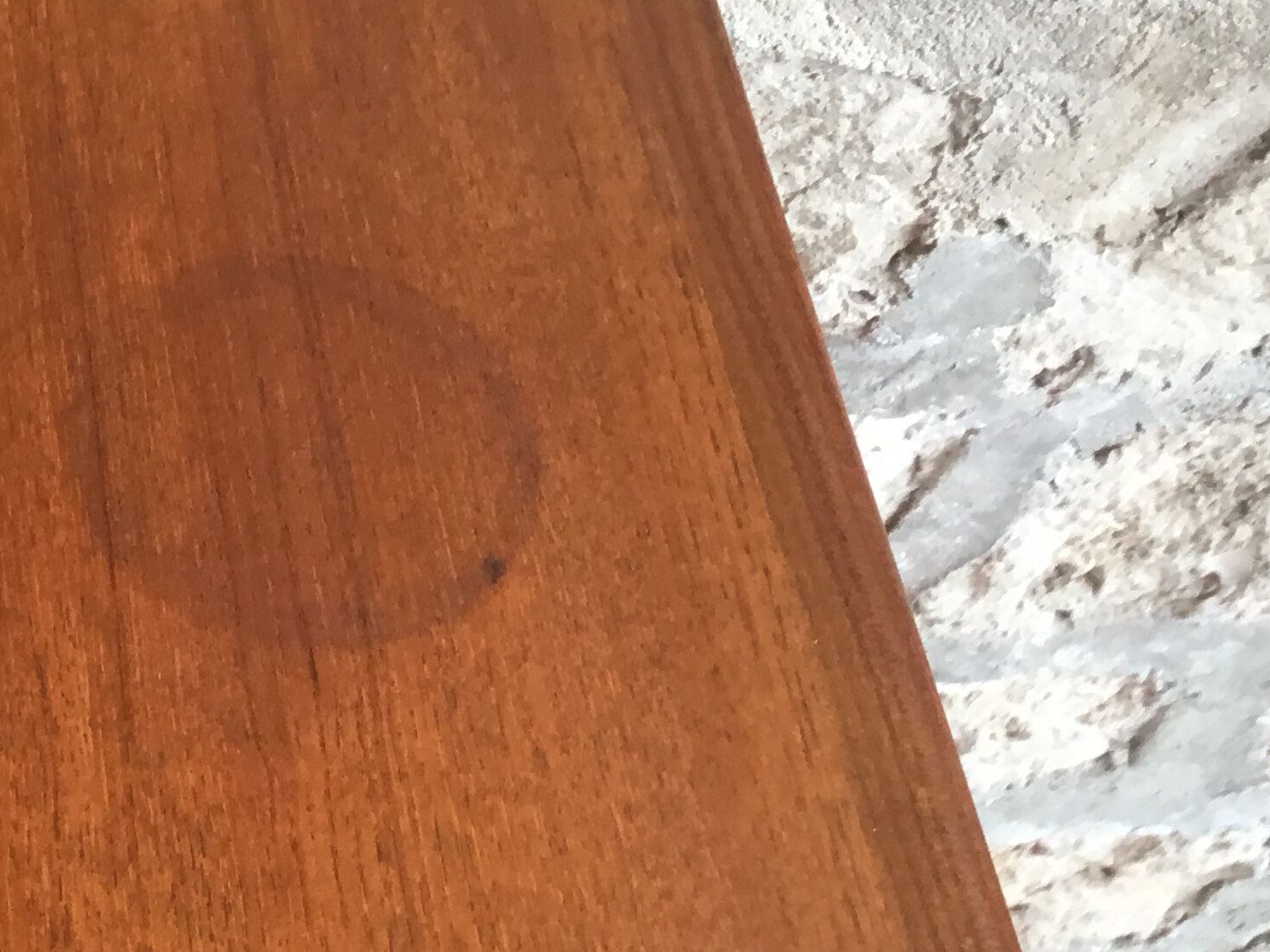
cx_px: -22
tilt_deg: -58.0
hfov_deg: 26.5
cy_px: 642
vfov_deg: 21.2
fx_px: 2532
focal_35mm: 69
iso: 100
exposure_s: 1/33
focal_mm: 3.3
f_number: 2.4
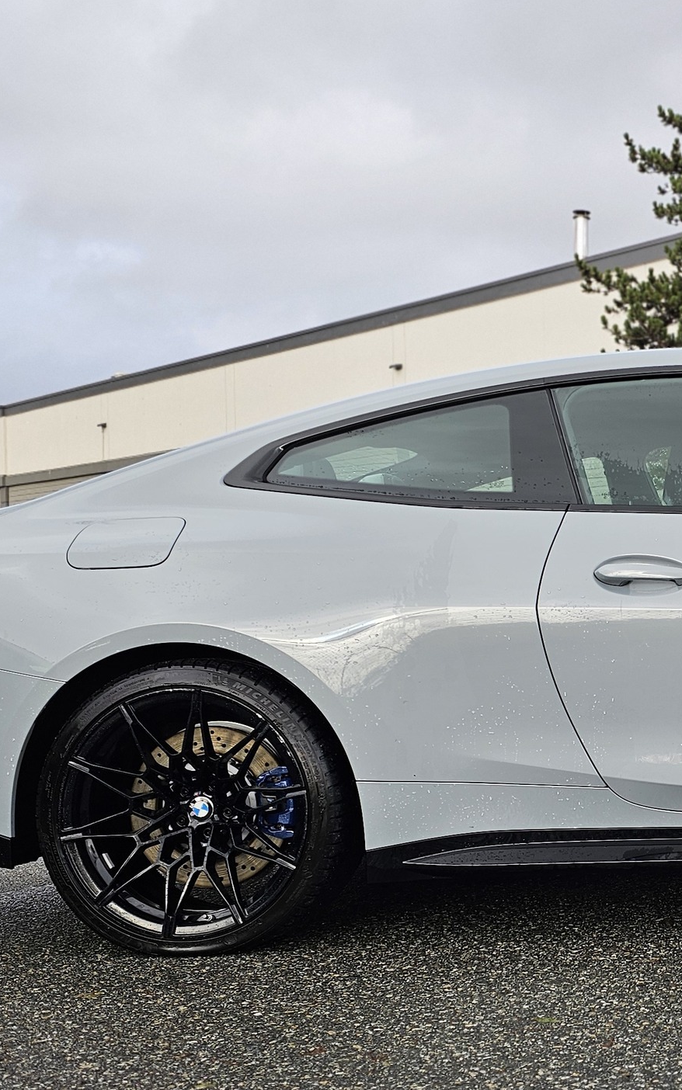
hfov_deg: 23.8
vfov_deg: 40.0
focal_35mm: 50
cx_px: 791
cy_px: 687
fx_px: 1486
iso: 10
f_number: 1.7
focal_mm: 6.3
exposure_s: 1/241
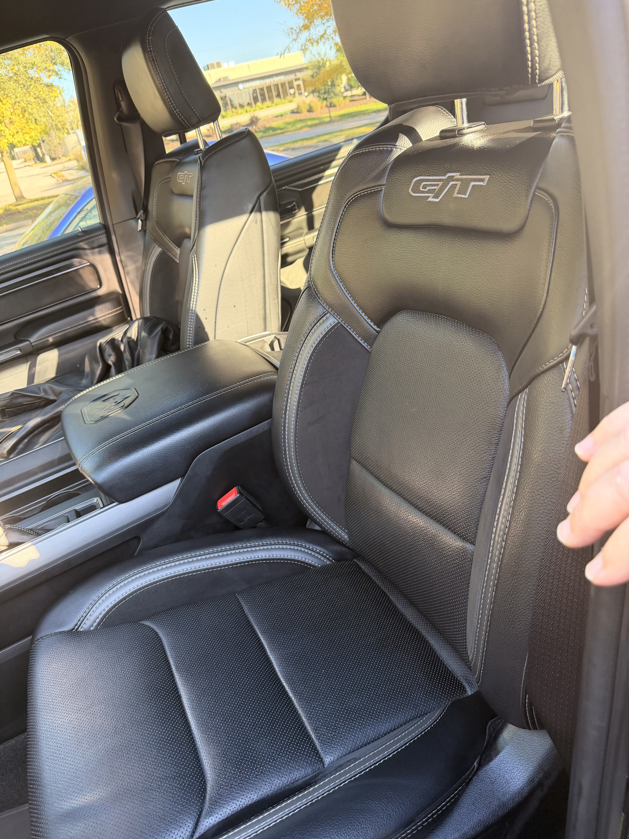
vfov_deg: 71.6
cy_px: 420
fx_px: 581
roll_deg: +13.0
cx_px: 314
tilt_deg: -27.3
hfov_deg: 56.8
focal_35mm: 24
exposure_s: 1/96
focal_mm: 6.76
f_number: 1.78
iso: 200
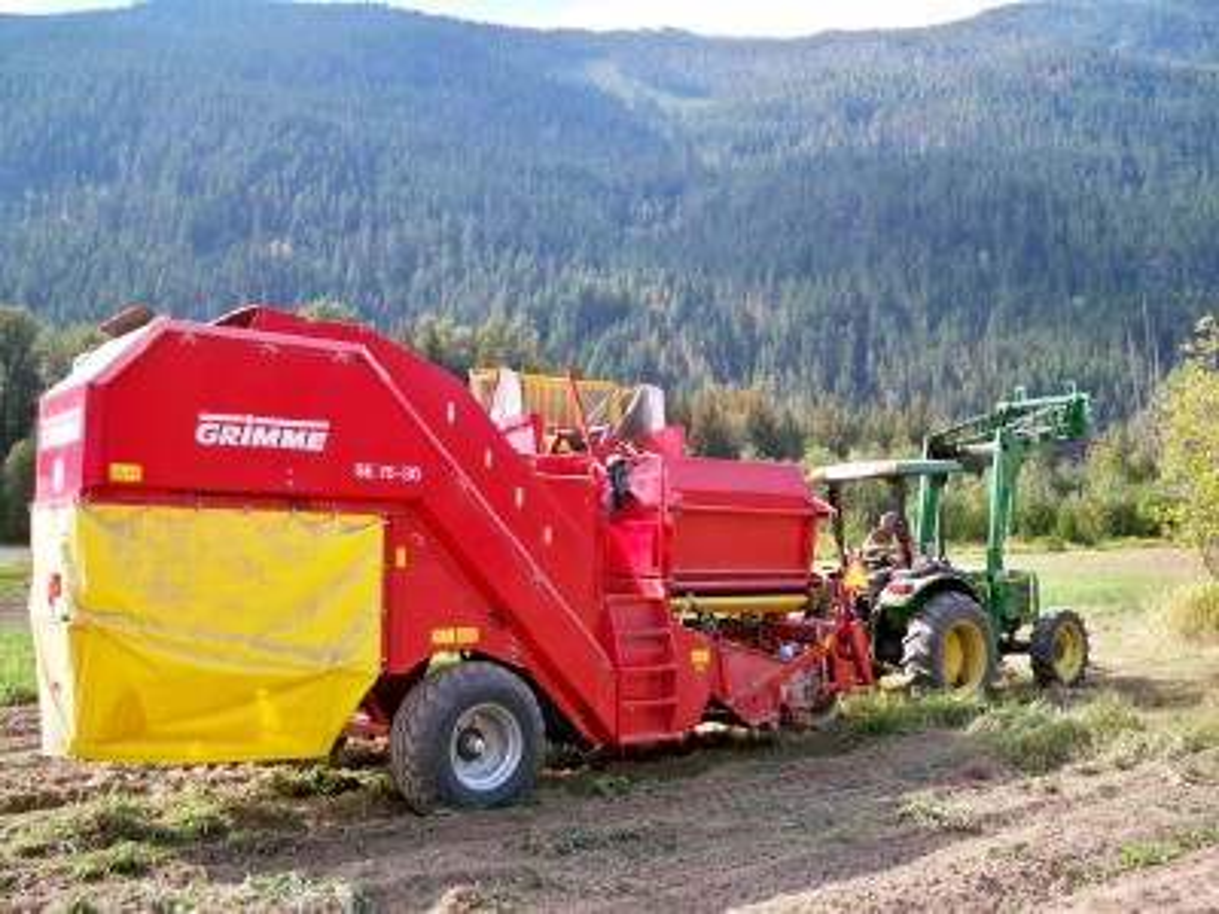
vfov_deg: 40.7
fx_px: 1233
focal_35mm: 35
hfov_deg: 52.6
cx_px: 610
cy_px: 457
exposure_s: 1/200
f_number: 3.1
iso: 80
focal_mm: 6.3
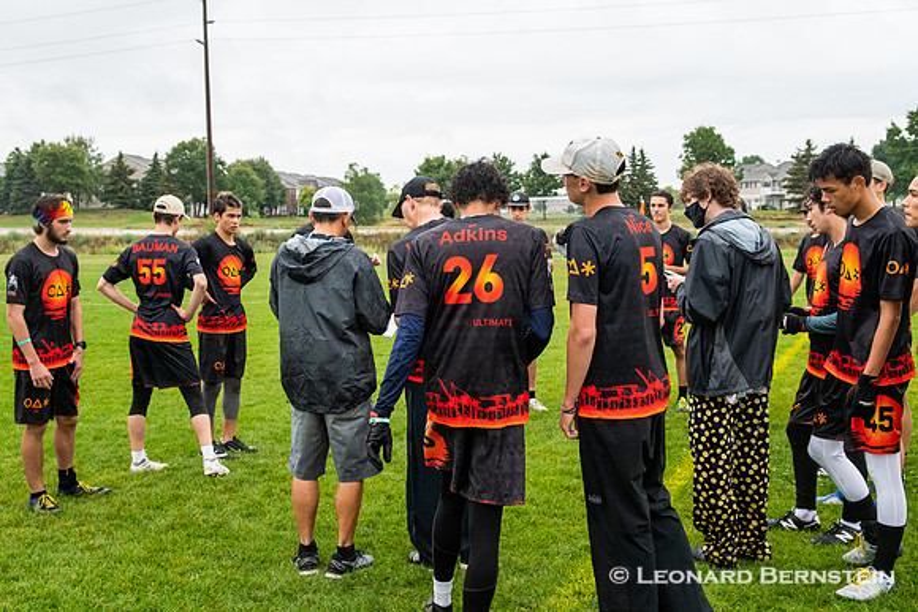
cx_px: 425
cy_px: 284
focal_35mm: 42
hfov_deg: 46.5
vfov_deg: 32.0
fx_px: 1068
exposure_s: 1/800
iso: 1600
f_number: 6.3
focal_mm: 26
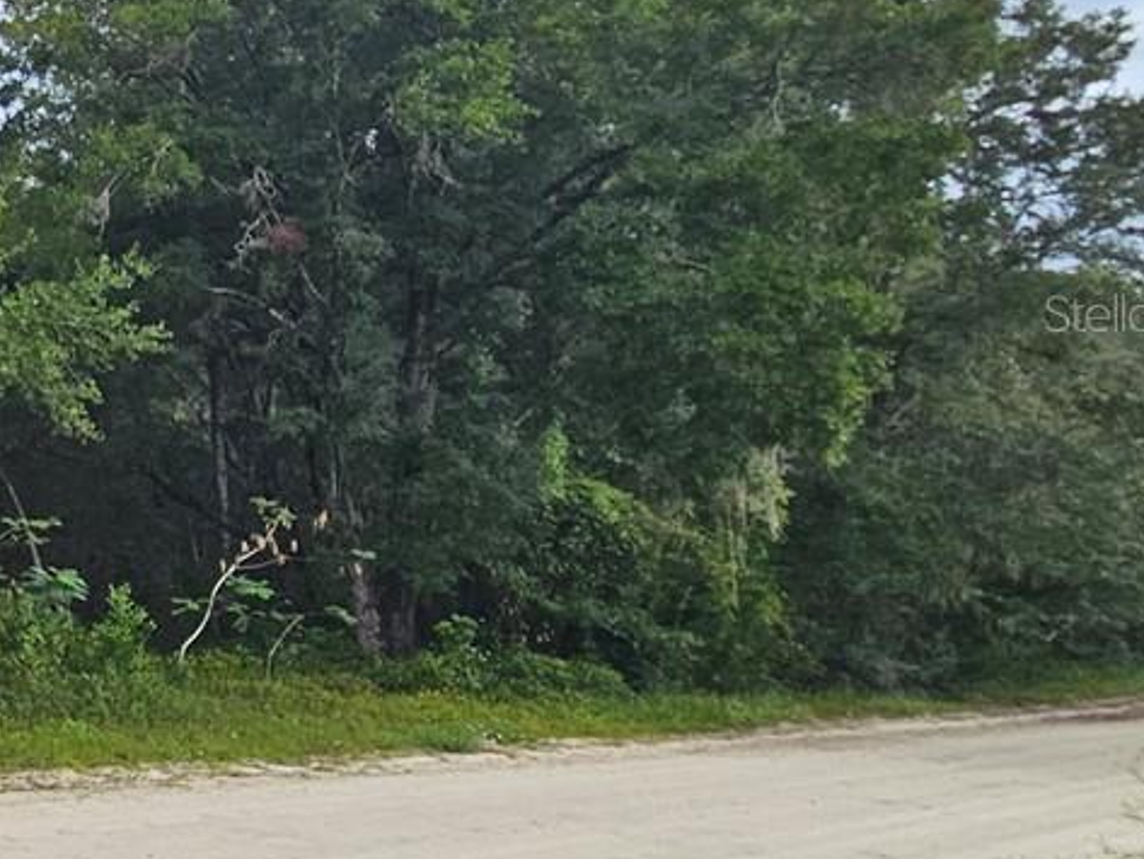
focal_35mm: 44
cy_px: 312
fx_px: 1454
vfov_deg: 32.7
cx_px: -663
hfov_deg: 26.7
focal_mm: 2.2
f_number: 2.2
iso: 50
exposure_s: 1/345
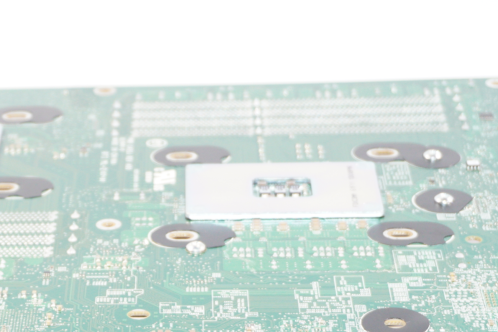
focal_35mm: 142
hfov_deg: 14.3
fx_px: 1967
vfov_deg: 9.6
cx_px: 94
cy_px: 358
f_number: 5.6
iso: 800
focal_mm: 41
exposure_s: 1/160
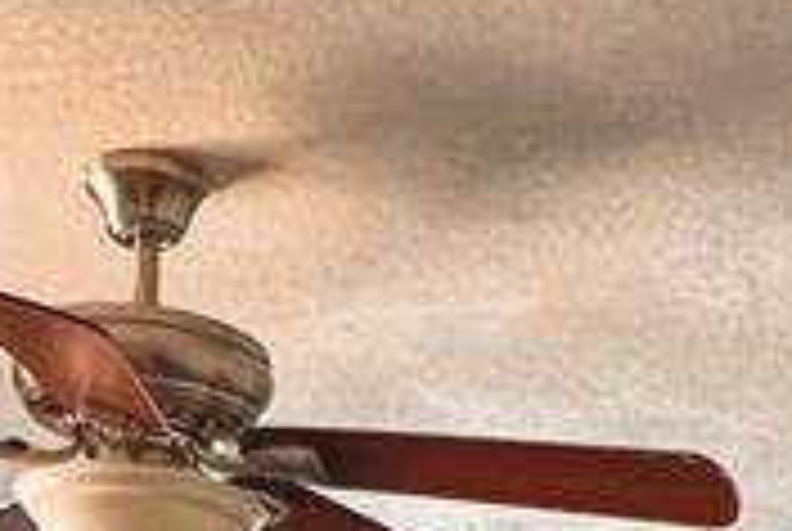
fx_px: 2027
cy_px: 1598
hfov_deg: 22.1
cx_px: 356
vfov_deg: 10.5
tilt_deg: -13.0
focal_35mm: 92
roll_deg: -2.4
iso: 250
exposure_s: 1/60
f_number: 1.8
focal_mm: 1.57
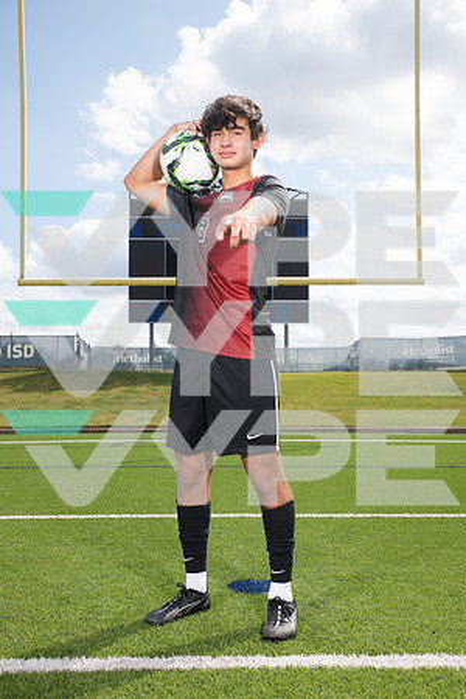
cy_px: 350
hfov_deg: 33.4
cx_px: 233
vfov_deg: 48.5
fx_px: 777
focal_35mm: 40
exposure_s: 1/400
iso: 125
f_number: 7.1
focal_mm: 40
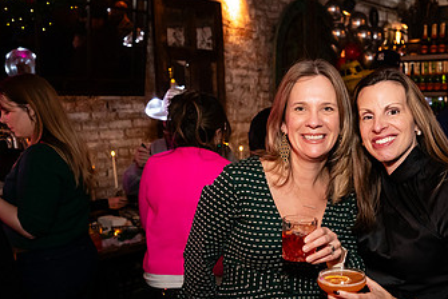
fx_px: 523
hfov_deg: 45.1
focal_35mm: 42
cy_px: 209
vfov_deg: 31.6
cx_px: 325
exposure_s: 1/125
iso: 3200
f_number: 3.2
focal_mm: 24
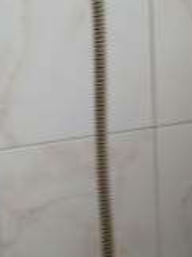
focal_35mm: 95
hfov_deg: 14.9
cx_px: 241
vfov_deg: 19.4
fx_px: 704
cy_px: -60
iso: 125
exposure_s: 1/60
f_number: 1.8
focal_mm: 5.23
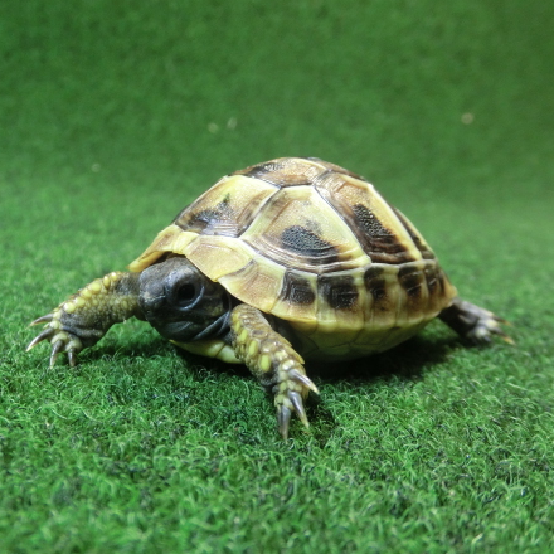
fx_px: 652
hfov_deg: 46.0
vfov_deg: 46.0
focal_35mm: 36
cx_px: 256
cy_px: 297
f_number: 3
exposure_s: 1/60
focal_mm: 5
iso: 400
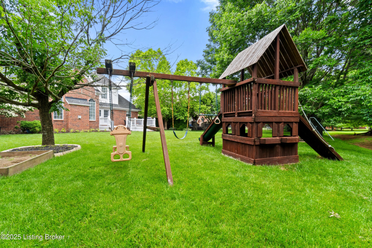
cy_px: 124
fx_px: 155
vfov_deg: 77.3
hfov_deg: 100.4
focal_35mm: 15
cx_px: 186
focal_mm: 10
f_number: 10
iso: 400
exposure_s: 1/5
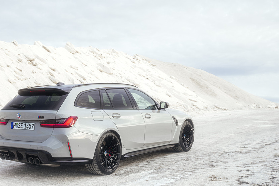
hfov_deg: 39.7
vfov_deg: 27.4
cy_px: 118
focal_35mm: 49
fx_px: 380
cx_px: 86
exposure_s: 1/100
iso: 320
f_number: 5
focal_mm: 34
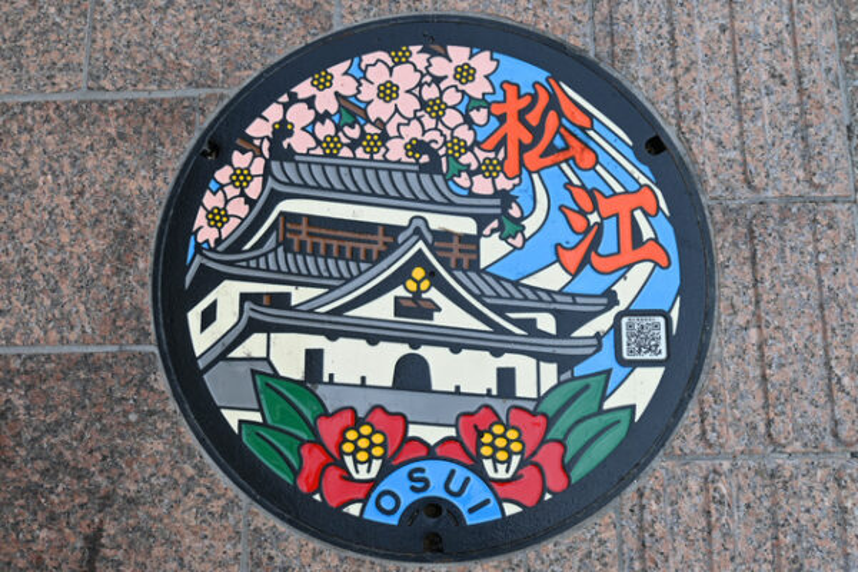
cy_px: 286
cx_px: 429
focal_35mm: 41
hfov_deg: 47.2
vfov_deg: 32.4
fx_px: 983
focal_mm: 27.5
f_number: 6.3
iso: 100
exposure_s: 1/320
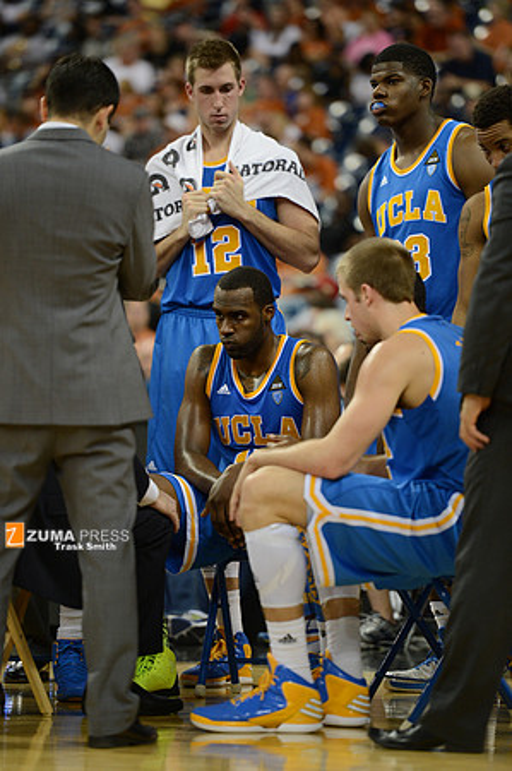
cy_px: 386
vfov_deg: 10.3
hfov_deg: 6.9
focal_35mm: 200
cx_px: 256
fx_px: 4276
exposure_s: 1/1000
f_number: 2.8
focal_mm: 200
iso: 2500
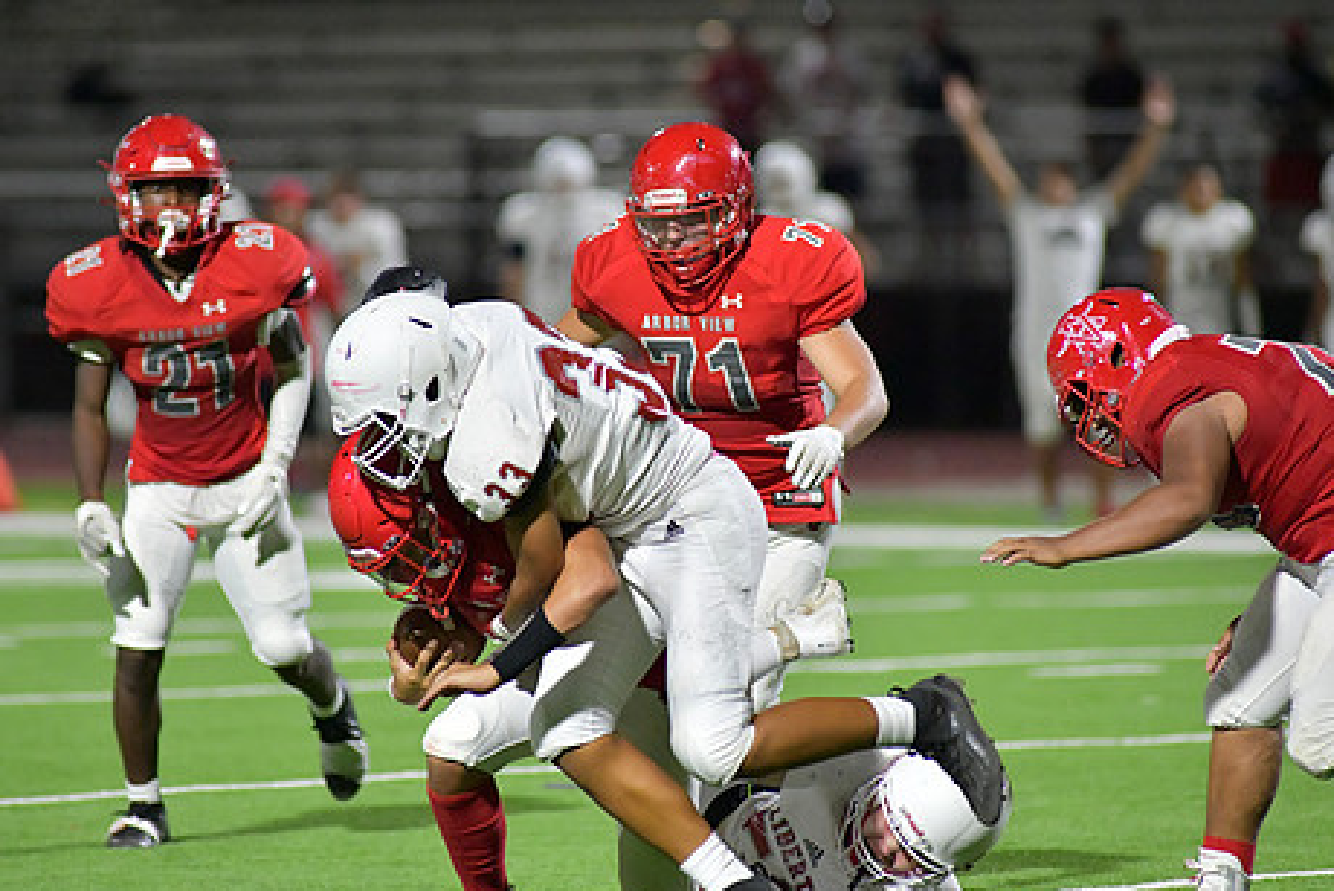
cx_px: 632
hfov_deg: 5.5
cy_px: 446
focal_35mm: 378
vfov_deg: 3.6
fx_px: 14011
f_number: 4
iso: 8000
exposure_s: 1/1250
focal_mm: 300
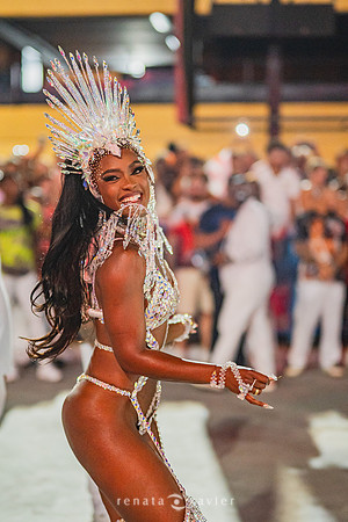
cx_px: 174
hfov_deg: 18.2
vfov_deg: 27.0
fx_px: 1087
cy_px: 261
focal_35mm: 75
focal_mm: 50
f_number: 1.2
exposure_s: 1/1000
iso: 1600
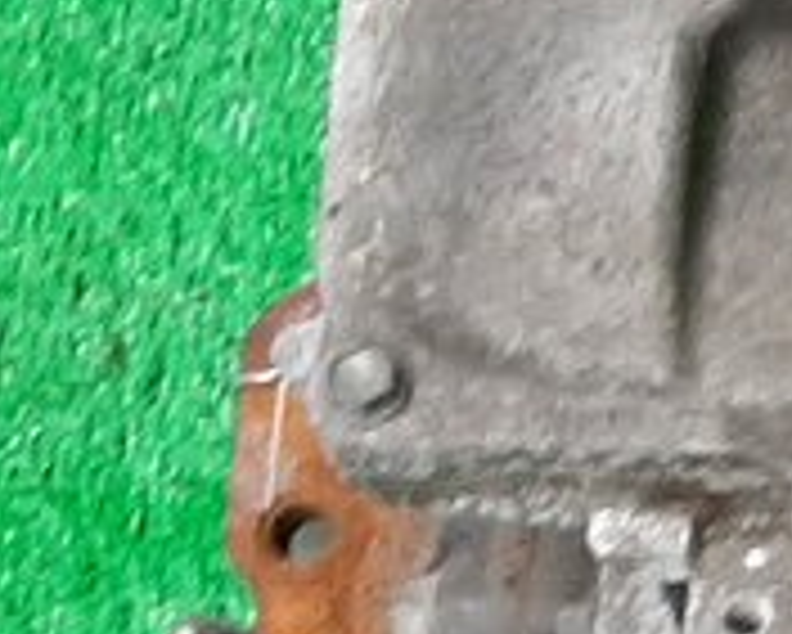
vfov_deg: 7.4
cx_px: 2430
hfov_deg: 7.9
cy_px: 526
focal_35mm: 208
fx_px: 4878
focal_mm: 3.93
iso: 161
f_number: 1.7
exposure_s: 1/50
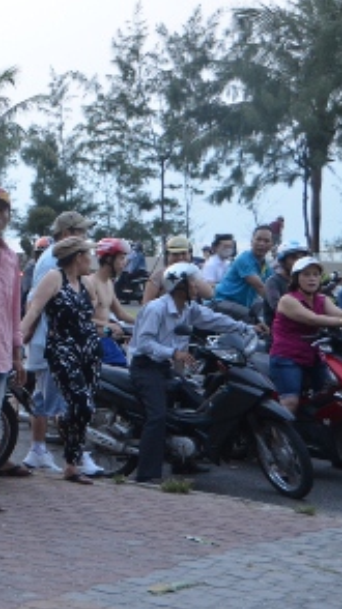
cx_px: -116
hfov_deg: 13.5
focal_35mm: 86
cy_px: 306
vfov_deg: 24.7
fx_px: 1389
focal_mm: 36
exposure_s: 1/40
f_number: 4.2
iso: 800
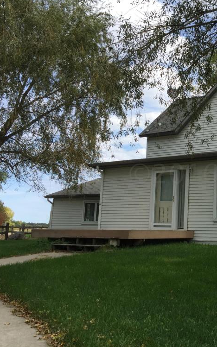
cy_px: 174
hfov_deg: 28.4
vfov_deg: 47.2
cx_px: 224
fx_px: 397
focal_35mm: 42
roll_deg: -0.8
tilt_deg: +8.1
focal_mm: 4.15
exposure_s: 1/1319
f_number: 2.2
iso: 32
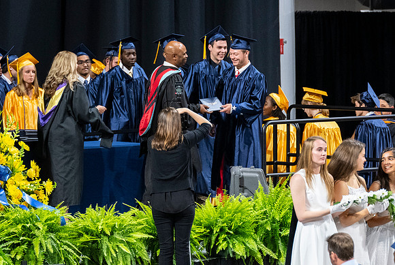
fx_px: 4440
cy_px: 133
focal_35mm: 404
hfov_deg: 5.1
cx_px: 253
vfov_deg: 3.4
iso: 2000
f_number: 4
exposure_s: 1/200
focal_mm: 200
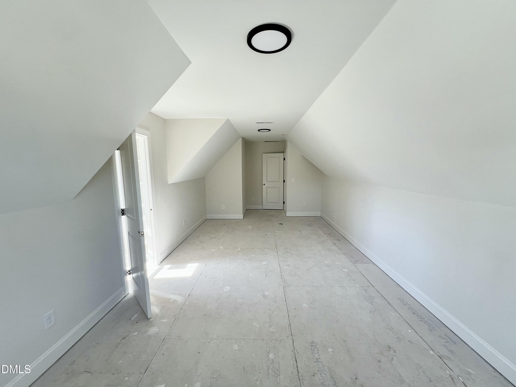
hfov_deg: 106.2
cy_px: 194
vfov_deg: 89.9
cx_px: 258
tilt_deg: -8.1
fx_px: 194
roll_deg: +0.5
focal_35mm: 13
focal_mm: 1.57
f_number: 1.8
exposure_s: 1/99
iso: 64
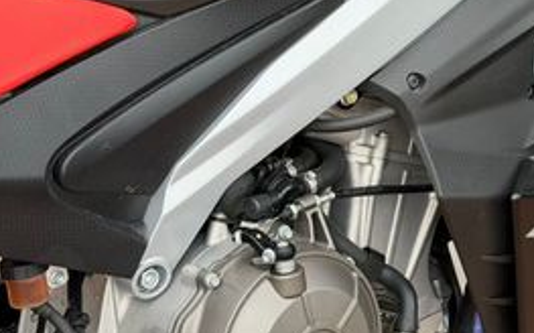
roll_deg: -2.1
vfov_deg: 10.4
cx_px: 453
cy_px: -45
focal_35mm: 124
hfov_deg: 16.7
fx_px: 1803
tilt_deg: -28.7
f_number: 1.78
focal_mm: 6.76
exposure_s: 1/530
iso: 80
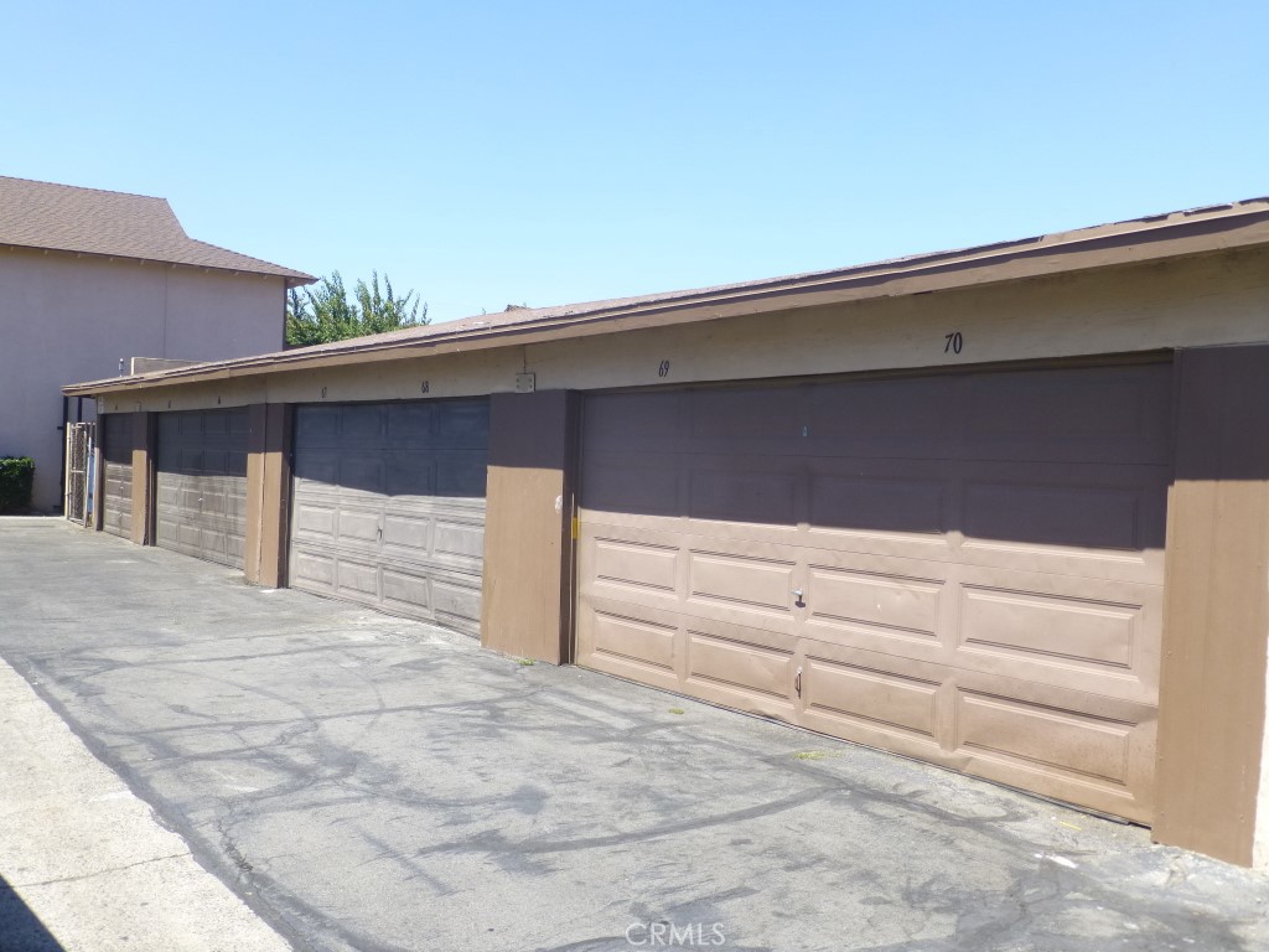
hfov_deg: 54.0
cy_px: 476
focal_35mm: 34
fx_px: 1246
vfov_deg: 41.8
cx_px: 634
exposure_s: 1/400
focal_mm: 6.1
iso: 100
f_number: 3.7
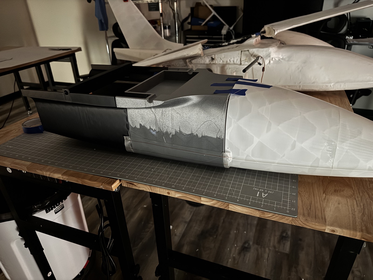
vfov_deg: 56.8
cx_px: 186
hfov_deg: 71.6
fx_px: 259
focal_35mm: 24
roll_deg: +3.9
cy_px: 140
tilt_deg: -29.4
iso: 1600
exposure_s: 1/21
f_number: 1.78
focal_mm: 6.76
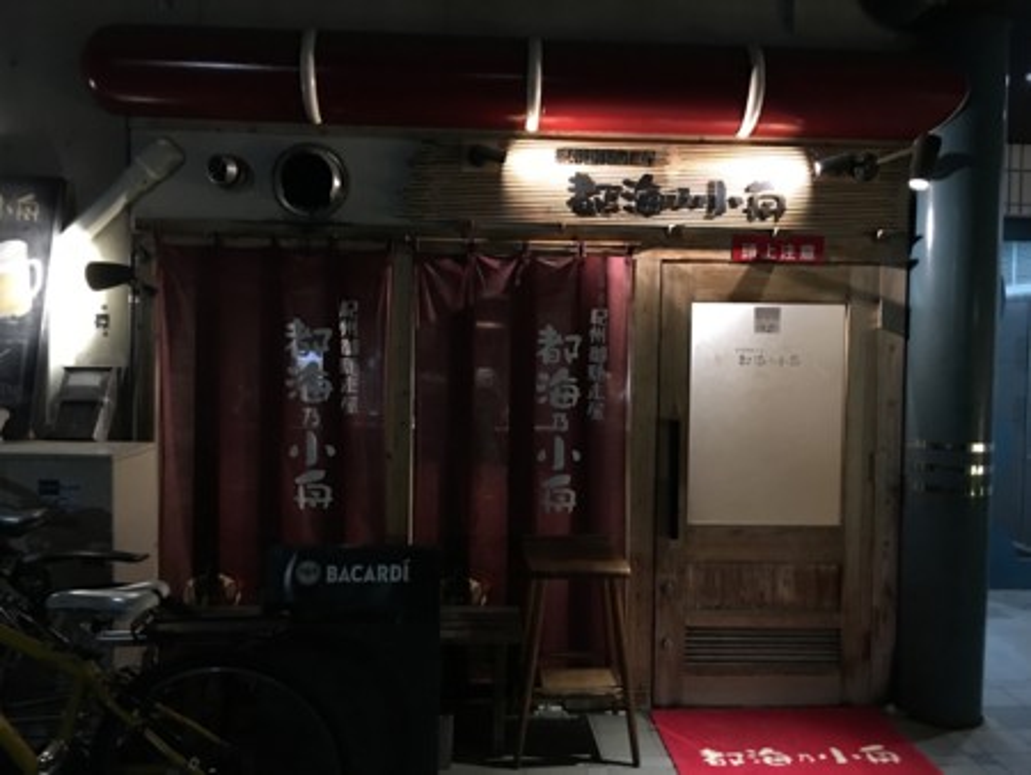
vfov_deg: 48.3
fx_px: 864
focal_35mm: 29
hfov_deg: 61.6
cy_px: 388
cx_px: 516
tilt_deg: -1.6
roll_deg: -1.1
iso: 80
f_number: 2.2
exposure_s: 1/4
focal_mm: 4.15
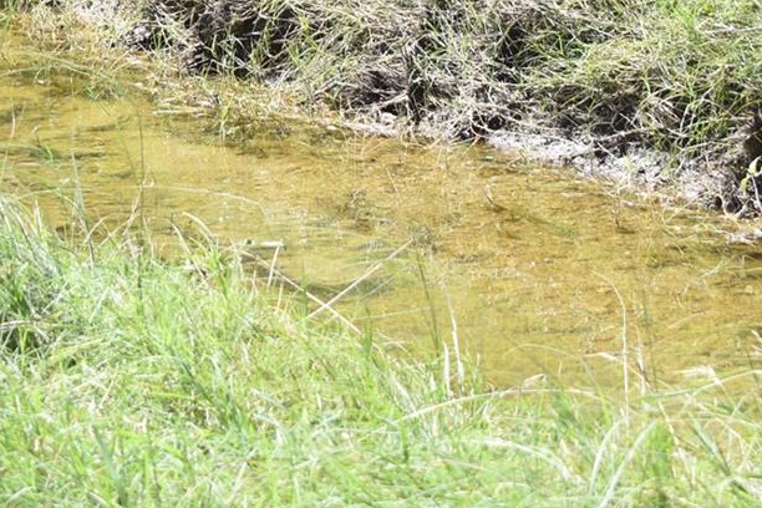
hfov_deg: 8.8
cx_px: -280
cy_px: -309
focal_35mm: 231
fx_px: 4889
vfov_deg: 5.9
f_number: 7.1
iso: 200
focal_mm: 46
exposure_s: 1/250
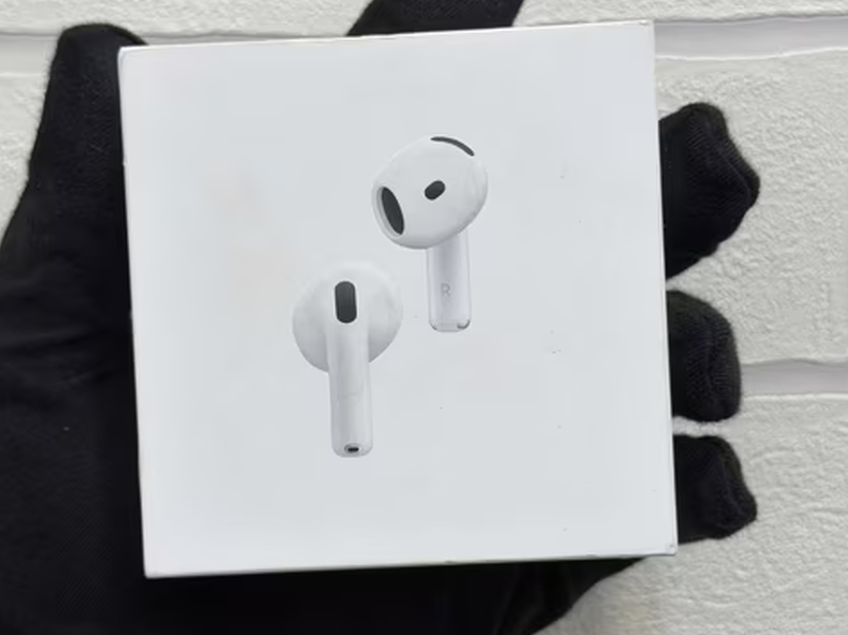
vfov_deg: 22.6
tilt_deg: -5.2
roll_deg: +1.7
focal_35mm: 65
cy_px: 334
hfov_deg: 29.8
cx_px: 428
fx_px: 1591
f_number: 1.78
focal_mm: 6.76
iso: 64
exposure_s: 1/100
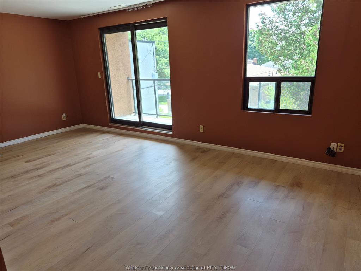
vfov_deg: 58.9
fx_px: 240
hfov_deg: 73.9
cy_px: 136
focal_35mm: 23
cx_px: 180
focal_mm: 5.4
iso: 32
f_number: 1.8
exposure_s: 1/120
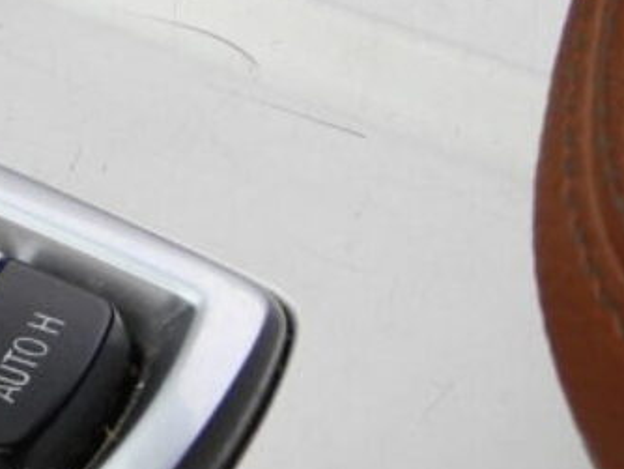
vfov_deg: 3.4
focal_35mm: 436
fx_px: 7865
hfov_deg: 4.4
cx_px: -831
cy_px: -114
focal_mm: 16.3
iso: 100
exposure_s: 1/250
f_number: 3.5
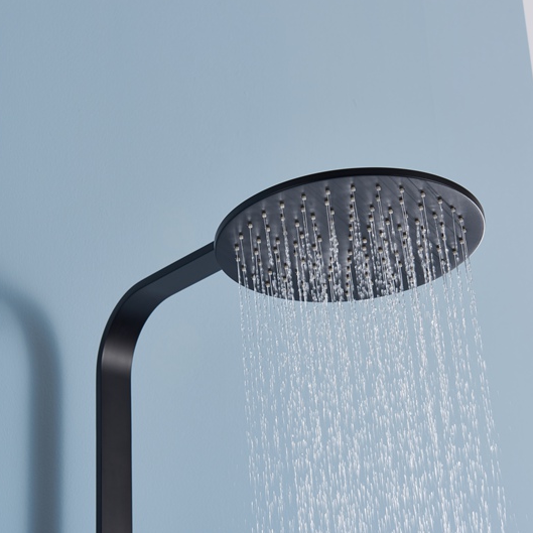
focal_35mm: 90
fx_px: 1568
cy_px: 266
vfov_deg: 19.3
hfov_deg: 19.3
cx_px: 292
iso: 125
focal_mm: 70
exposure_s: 1/125
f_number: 11
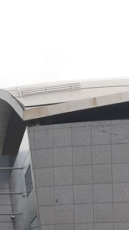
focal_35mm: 121
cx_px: -47
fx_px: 736
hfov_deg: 9.8
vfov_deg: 17.3
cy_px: 233
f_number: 9
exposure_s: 1/100
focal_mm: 24
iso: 100
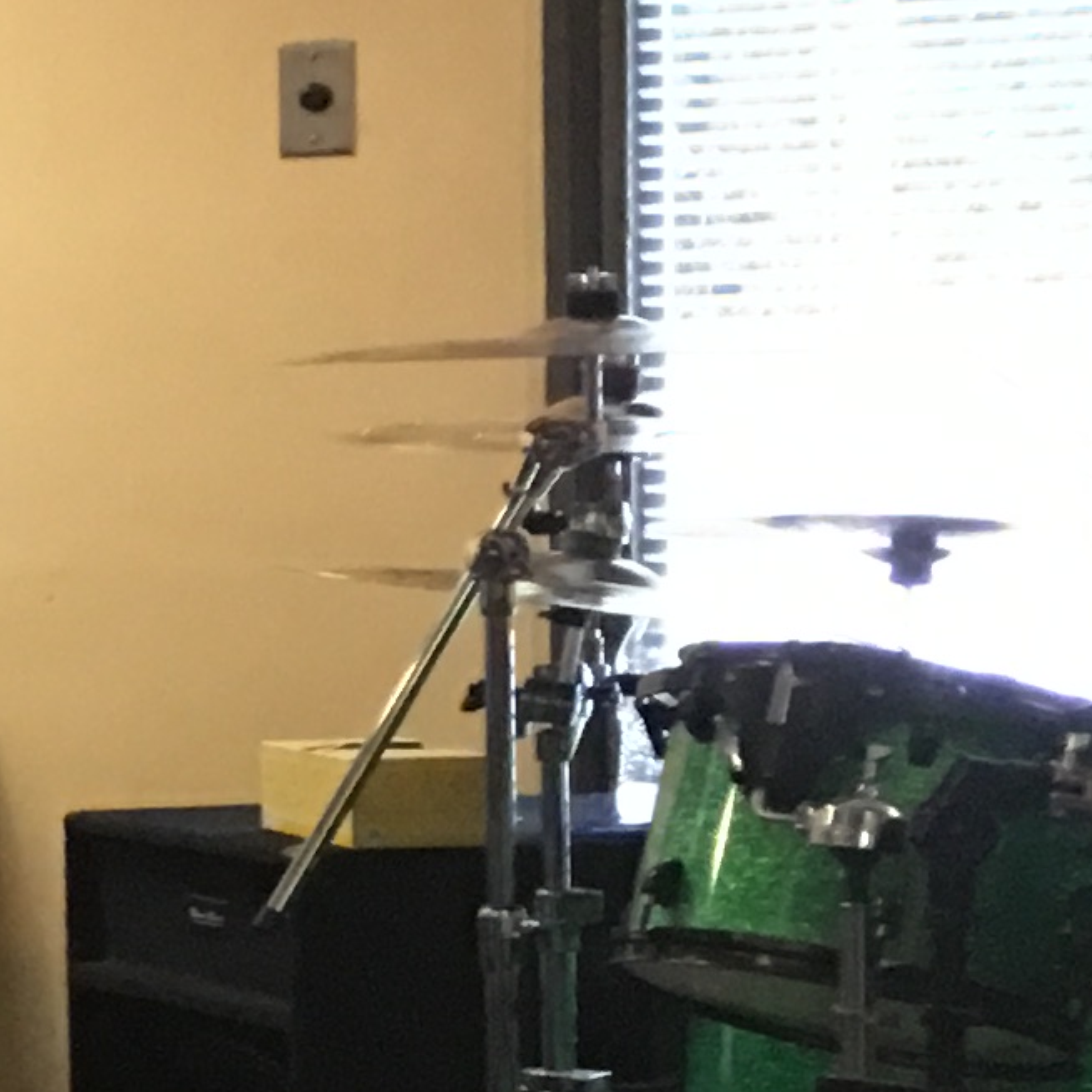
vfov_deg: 11.1
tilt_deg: -2.1
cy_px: 668
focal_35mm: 158
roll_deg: +1.1
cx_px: -1944
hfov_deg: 9.3
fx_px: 5639
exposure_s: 1/15
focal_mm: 4.15
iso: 125
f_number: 2.2
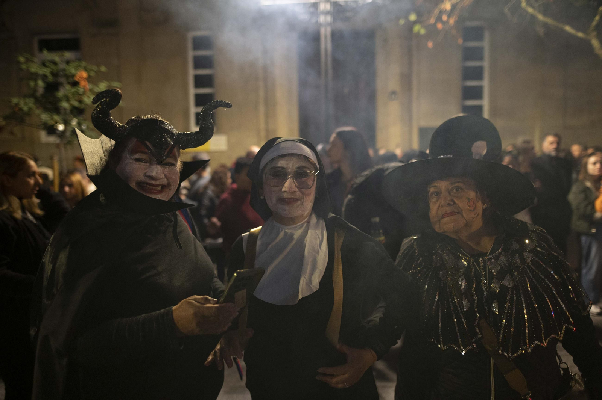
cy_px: 200
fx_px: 401
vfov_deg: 53.1
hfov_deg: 73.8
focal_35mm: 24
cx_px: 301
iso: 3200
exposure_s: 1/320
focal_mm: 24
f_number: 2
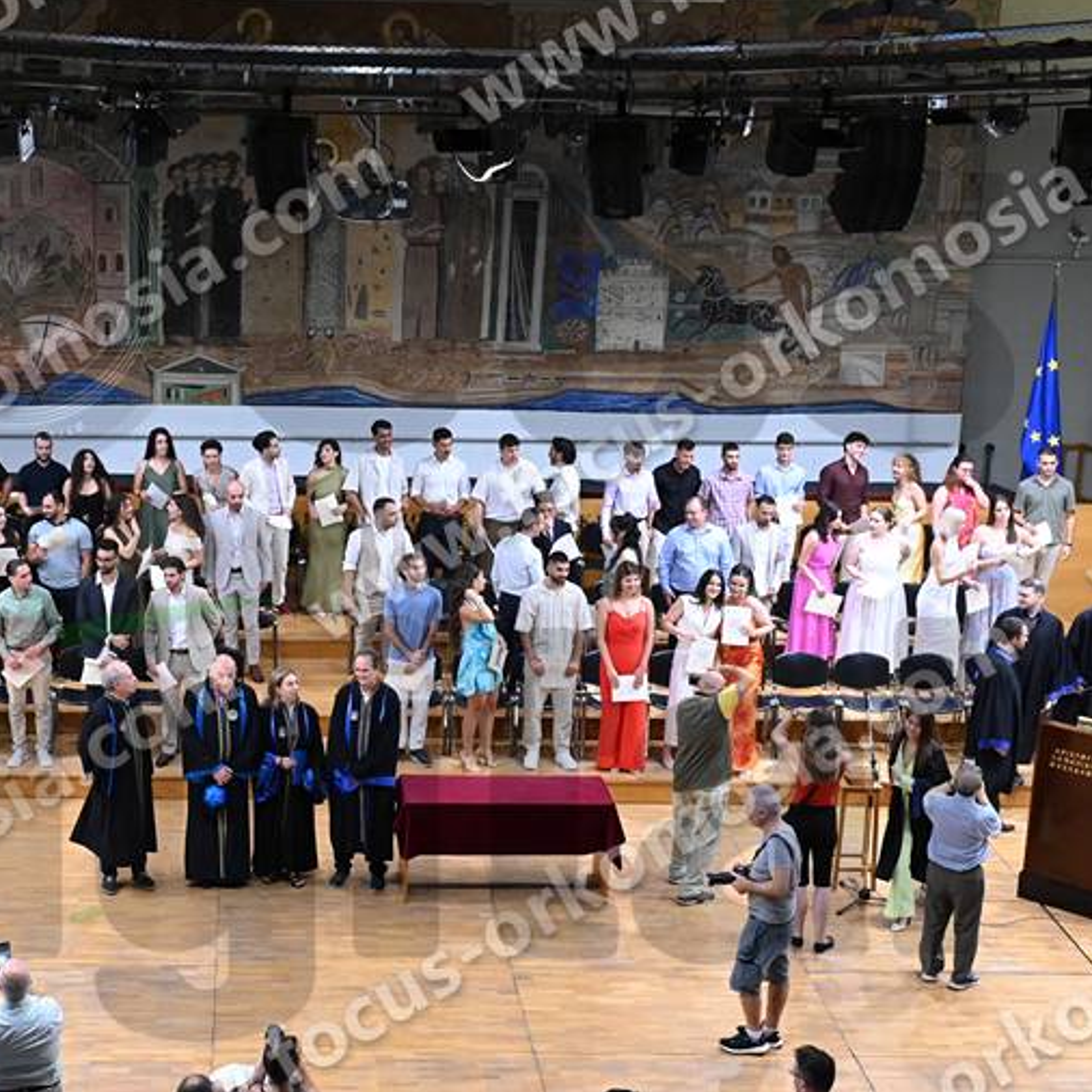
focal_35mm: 58
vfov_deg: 29.6
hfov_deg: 29.2
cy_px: 544
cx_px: 289
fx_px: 2070
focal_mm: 30.5
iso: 8000
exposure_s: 1/100
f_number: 5
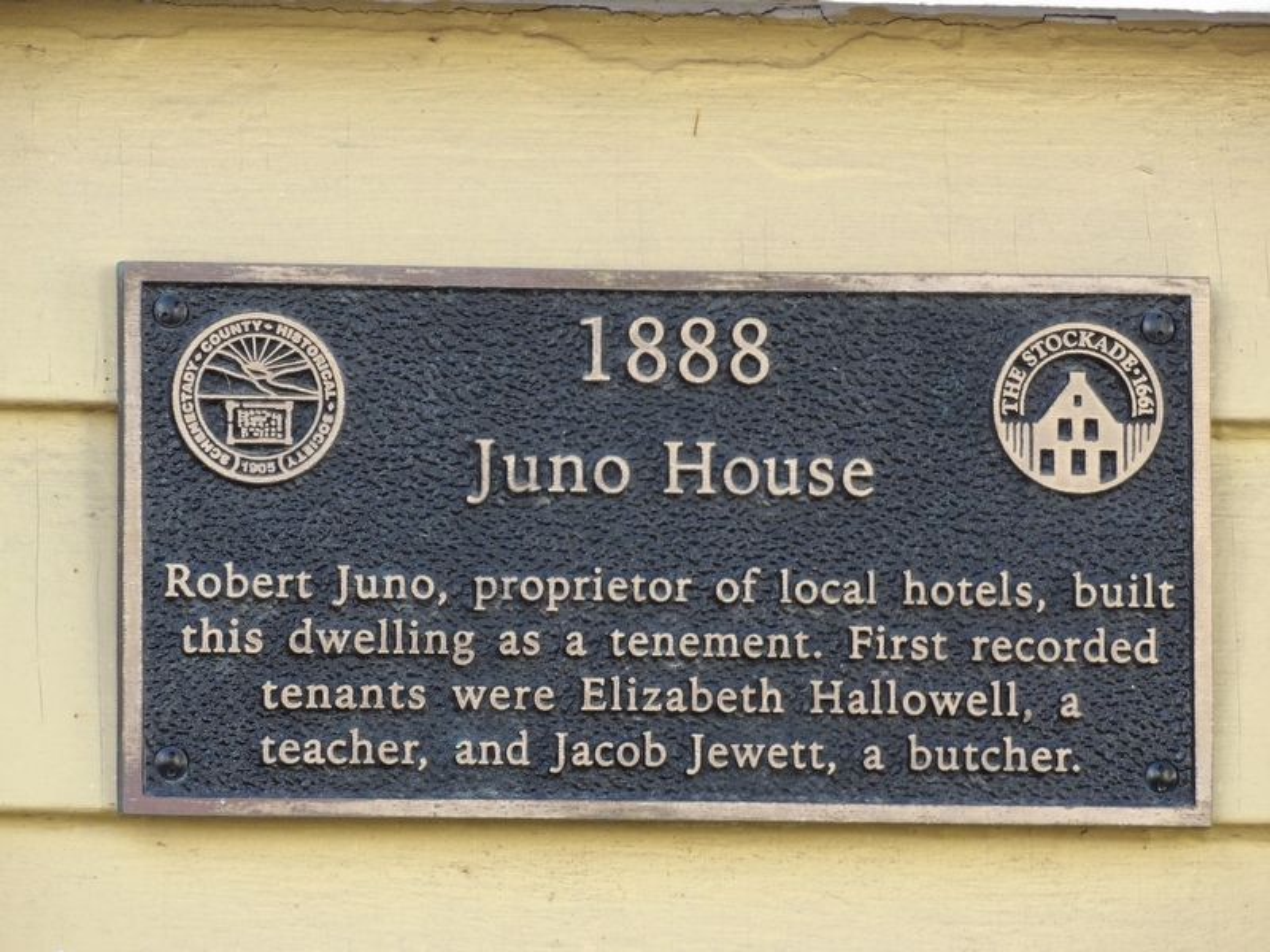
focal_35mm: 440
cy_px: 476
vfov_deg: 3.4
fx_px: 16143
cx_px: 635
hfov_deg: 4.5
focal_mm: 78.9
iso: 201
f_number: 4.2
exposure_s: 1/50
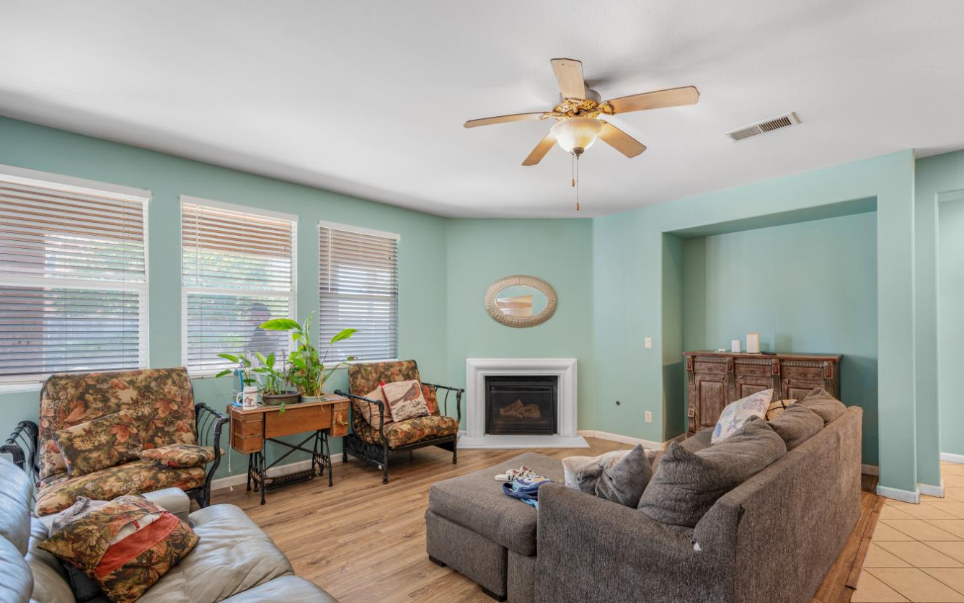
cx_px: 509
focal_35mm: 16
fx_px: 420
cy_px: 327
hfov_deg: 97.7
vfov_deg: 71.1
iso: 500
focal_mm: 14
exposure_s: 1/15
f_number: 4
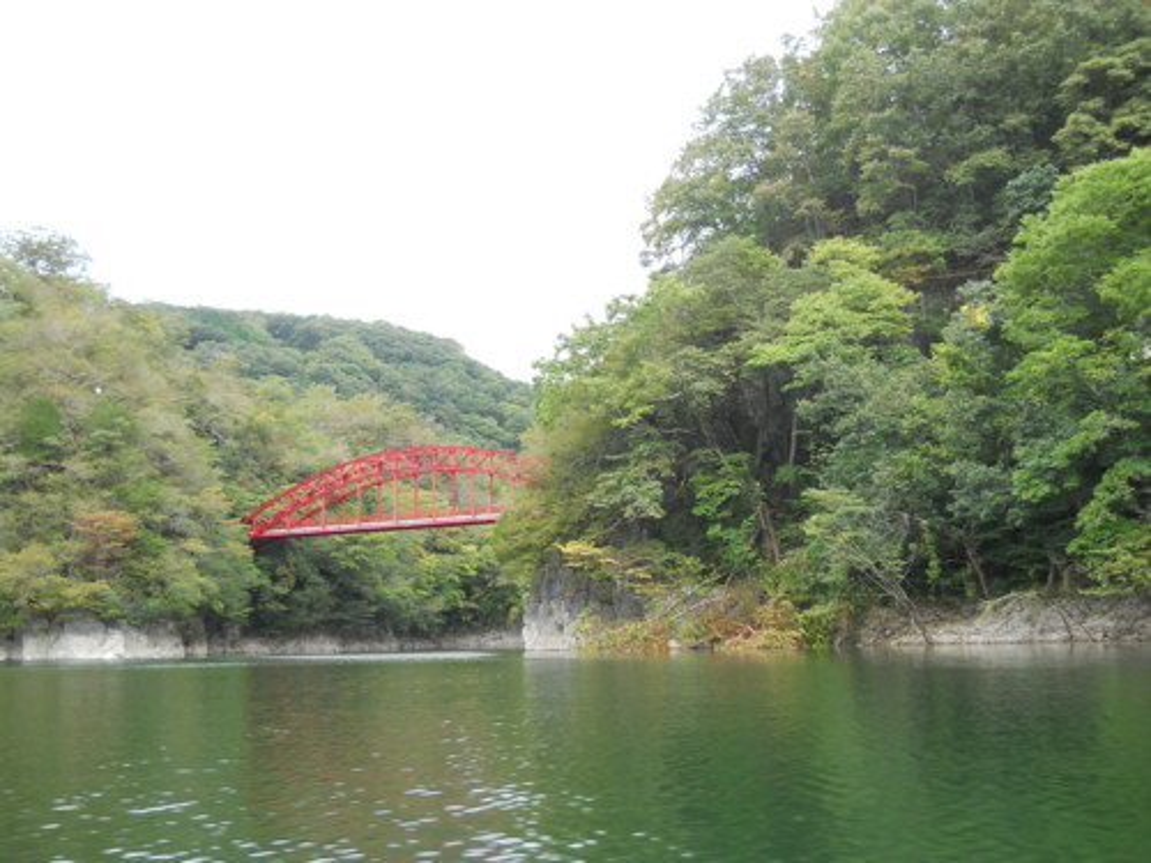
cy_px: 432
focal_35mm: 41
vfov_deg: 35.1
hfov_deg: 45.8
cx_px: 576
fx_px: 1363
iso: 80
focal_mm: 6.72
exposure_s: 1/100
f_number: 3.1
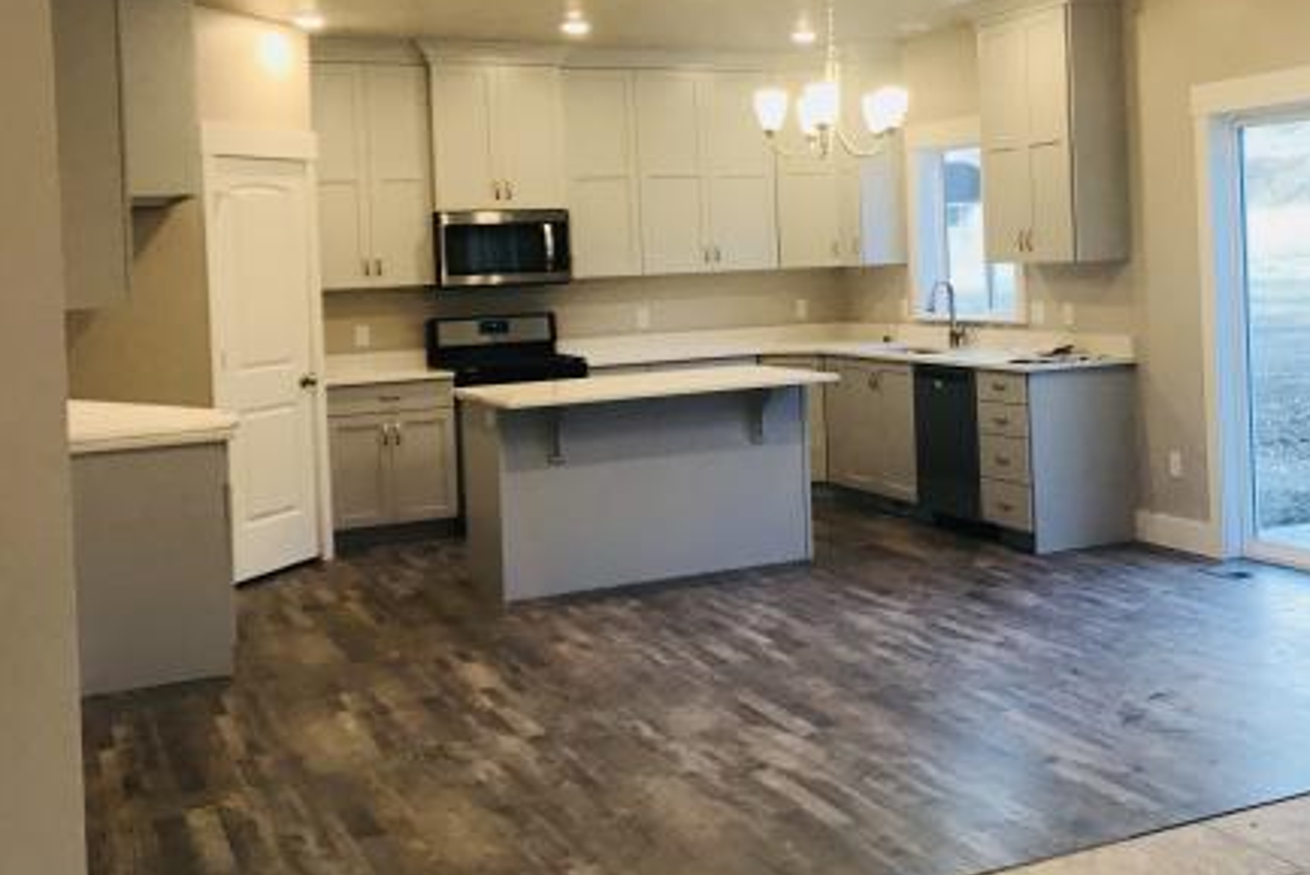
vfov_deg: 30.9
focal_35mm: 43
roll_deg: +2.0
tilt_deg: -0.3
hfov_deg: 45.1
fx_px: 1565
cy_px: 276
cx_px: 811
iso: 25
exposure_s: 1/40
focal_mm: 3.99
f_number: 1.8
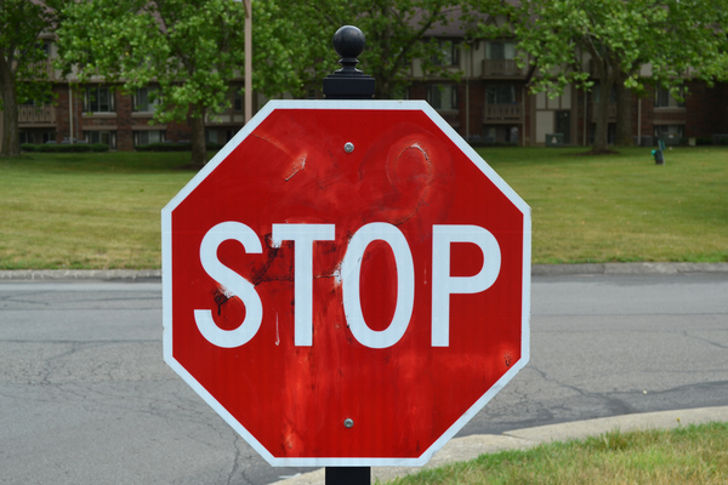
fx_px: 1092
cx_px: 364
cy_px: 242
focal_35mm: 54
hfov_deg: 36.9
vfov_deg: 25.1
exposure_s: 1/250
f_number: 8
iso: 100
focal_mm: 36
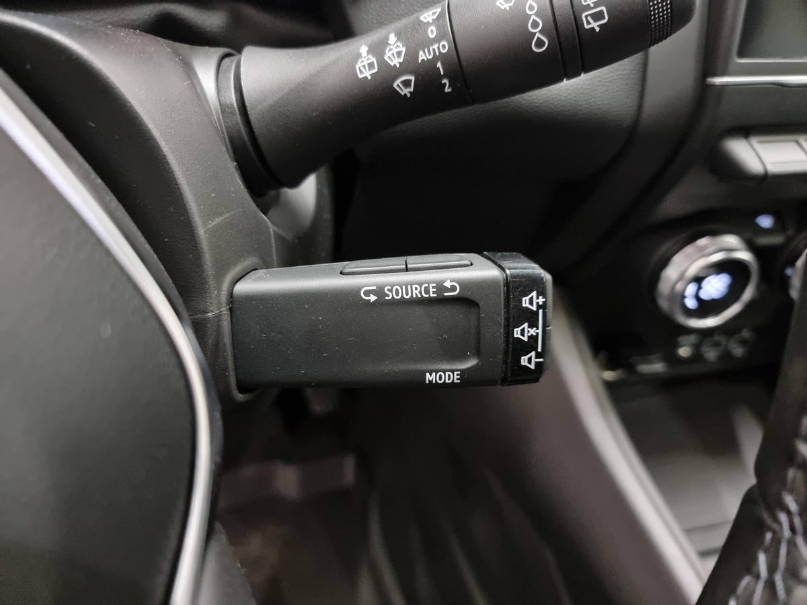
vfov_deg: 56.8
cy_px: 302
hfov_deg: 71.6
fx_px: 560
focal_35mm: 24
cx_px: 404
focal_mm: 6.7
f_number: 1.8
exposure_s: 1/25
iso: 1000
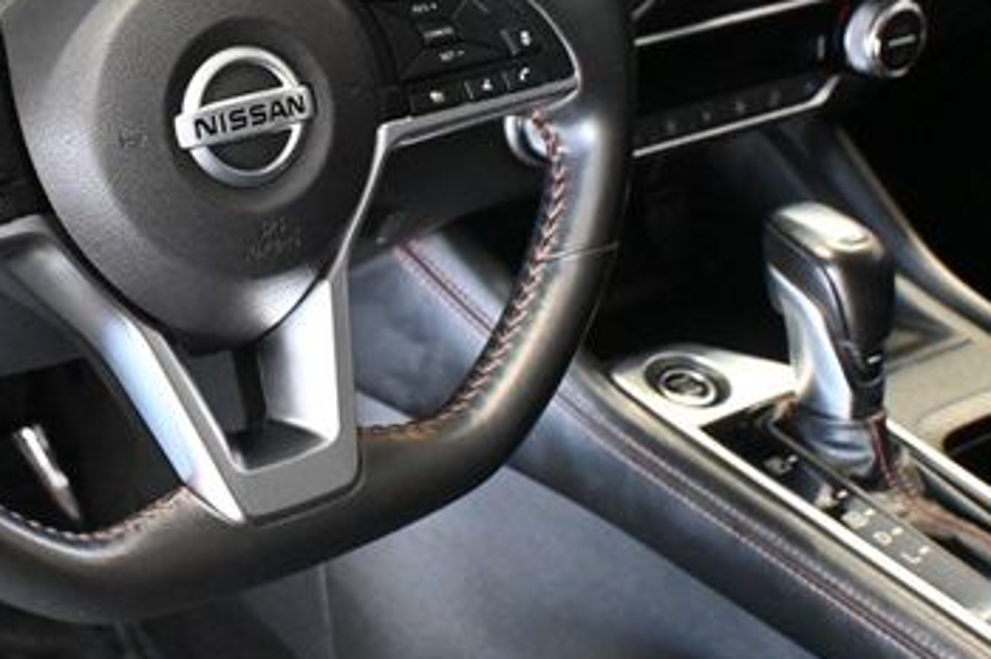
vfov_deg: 17.8
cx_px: 125
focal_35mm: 75
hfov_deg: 26.1
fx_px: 2076
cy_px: 93
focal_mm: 27.5
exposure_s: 1/60
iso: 9000
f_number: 4.5
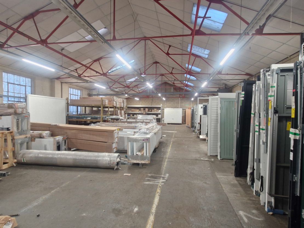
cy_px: 114
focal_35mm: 13
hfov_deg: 106.2
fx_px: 114
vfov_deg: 89.9
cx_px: 152
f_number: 2.2
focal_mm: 1.74
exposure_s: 1/50
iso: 250
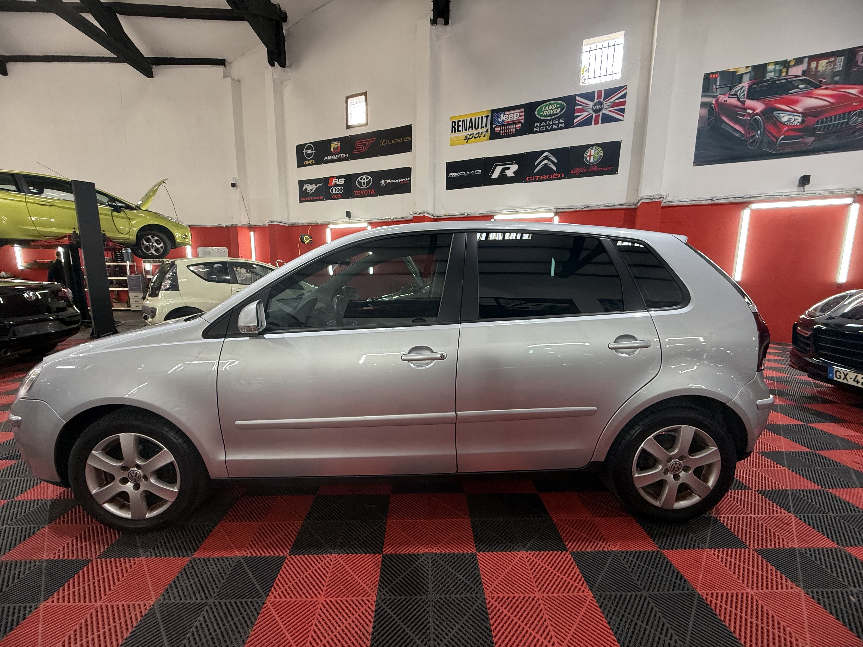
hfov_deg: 102.1
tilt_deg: -7.7
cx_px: 432
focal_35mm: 14
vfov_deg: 85.7
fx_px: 349
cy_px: 324
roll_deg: -0.8
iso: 160
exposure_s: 1/100
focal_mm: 2.22
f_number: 2.2
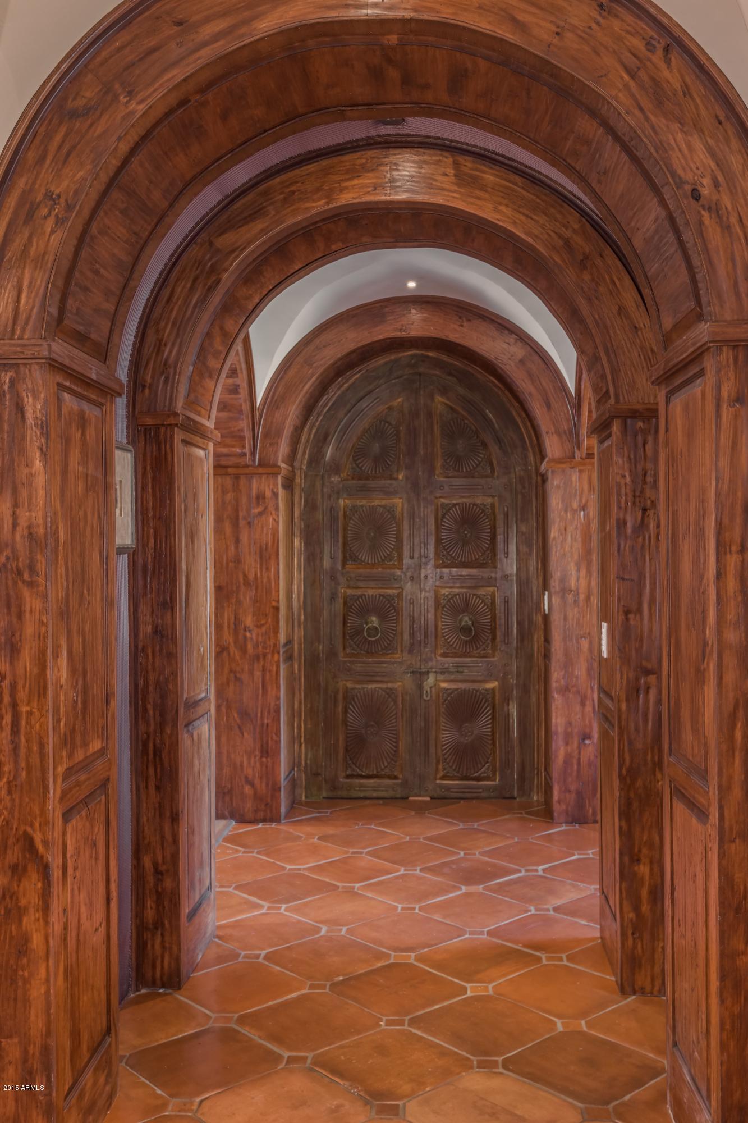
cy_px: 562
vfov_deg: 54.4
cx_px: 374
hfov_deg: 37.8
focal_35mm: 35
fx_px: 1091
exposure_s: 1/10
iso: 1000
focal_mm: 35
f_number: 8
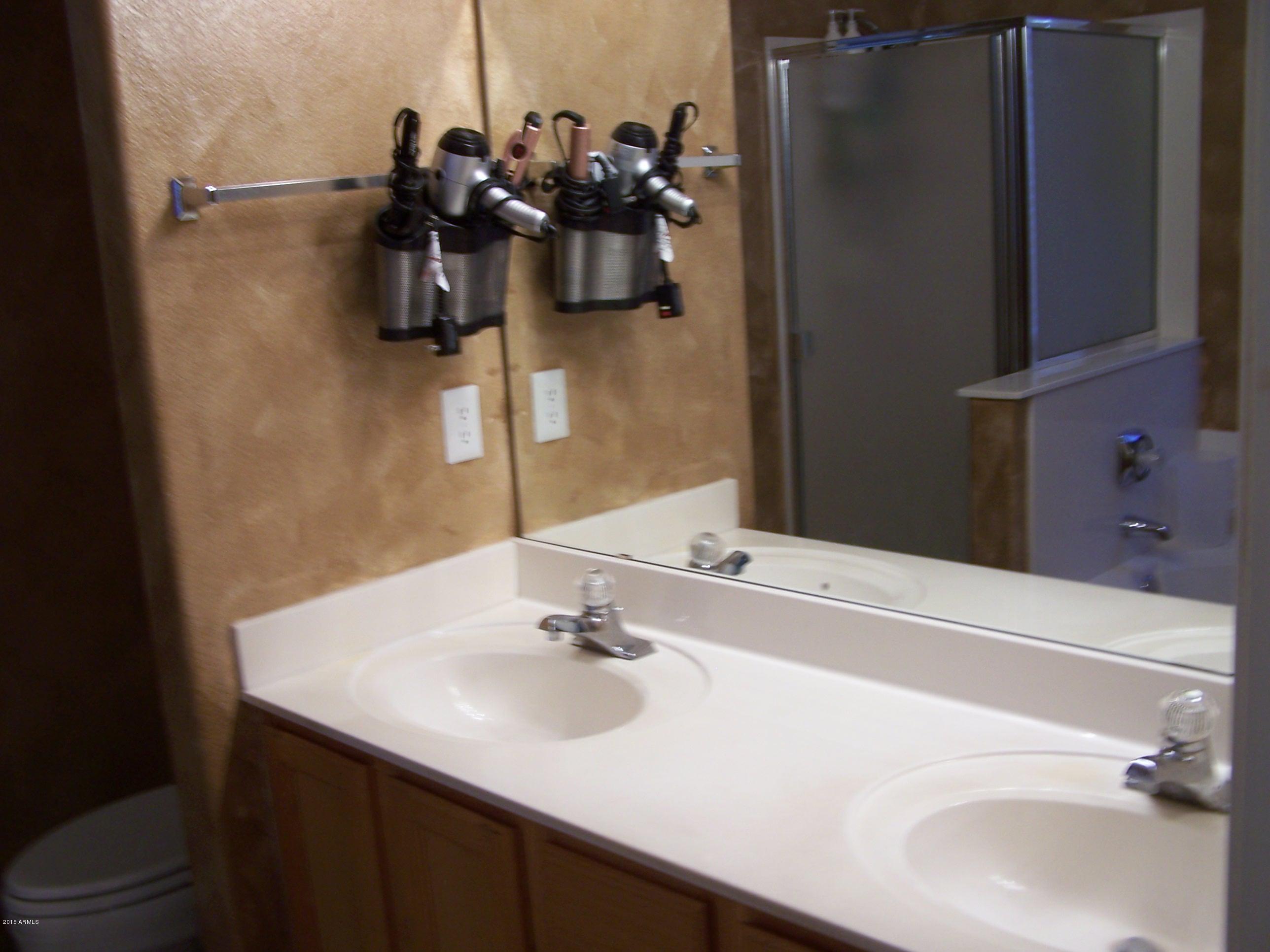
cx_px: 635
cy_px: 476
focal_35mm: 38
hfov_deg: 49.0
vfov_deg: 37.7
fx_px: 1394
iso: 80
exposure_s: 1/10
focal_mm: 6.3
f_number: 2.8
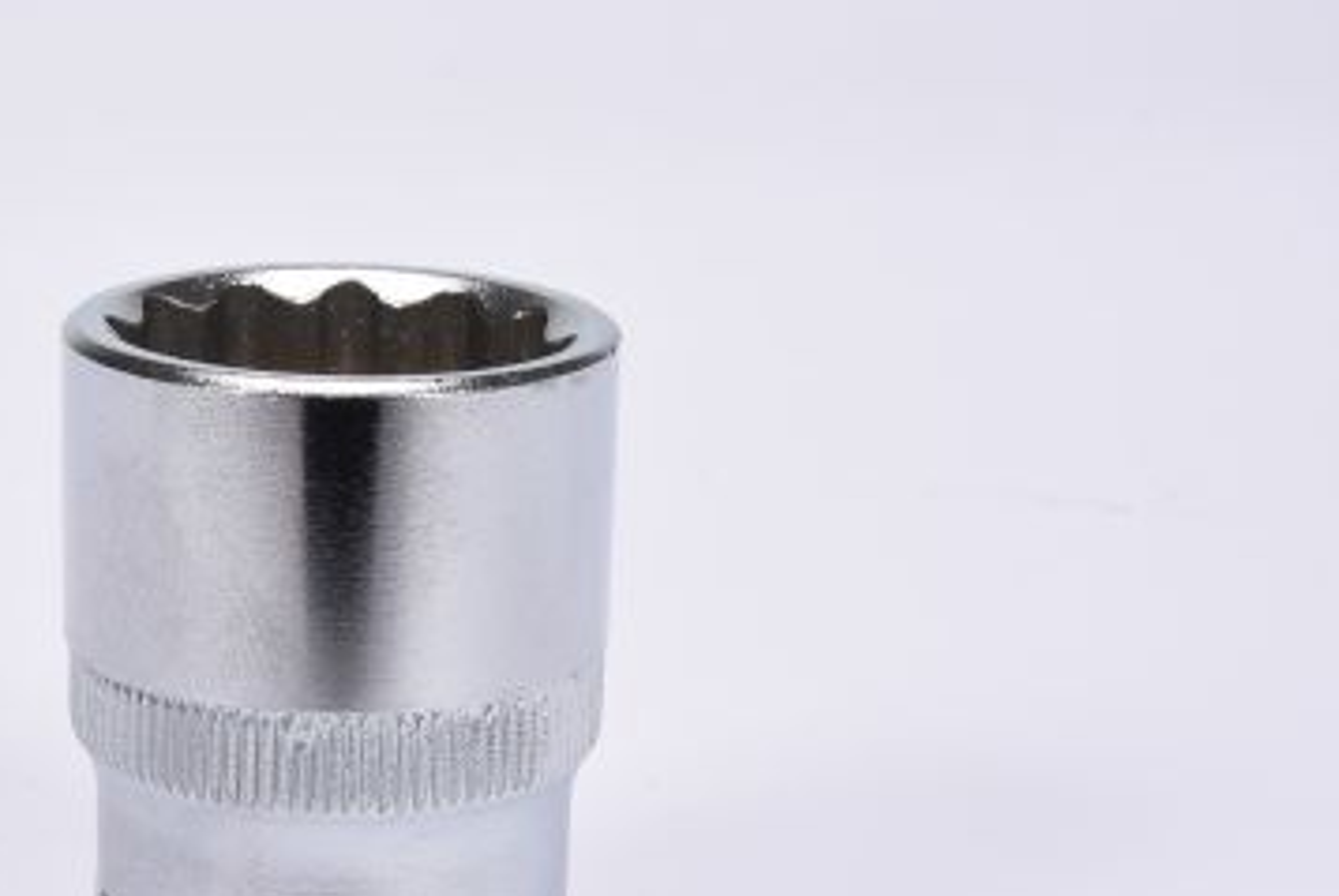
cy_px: 585
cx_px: 343
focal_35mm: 115
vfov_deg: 11.9
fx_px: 4283
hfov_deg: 17.7
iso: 250
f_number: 18
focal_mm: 50
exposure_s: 1/125
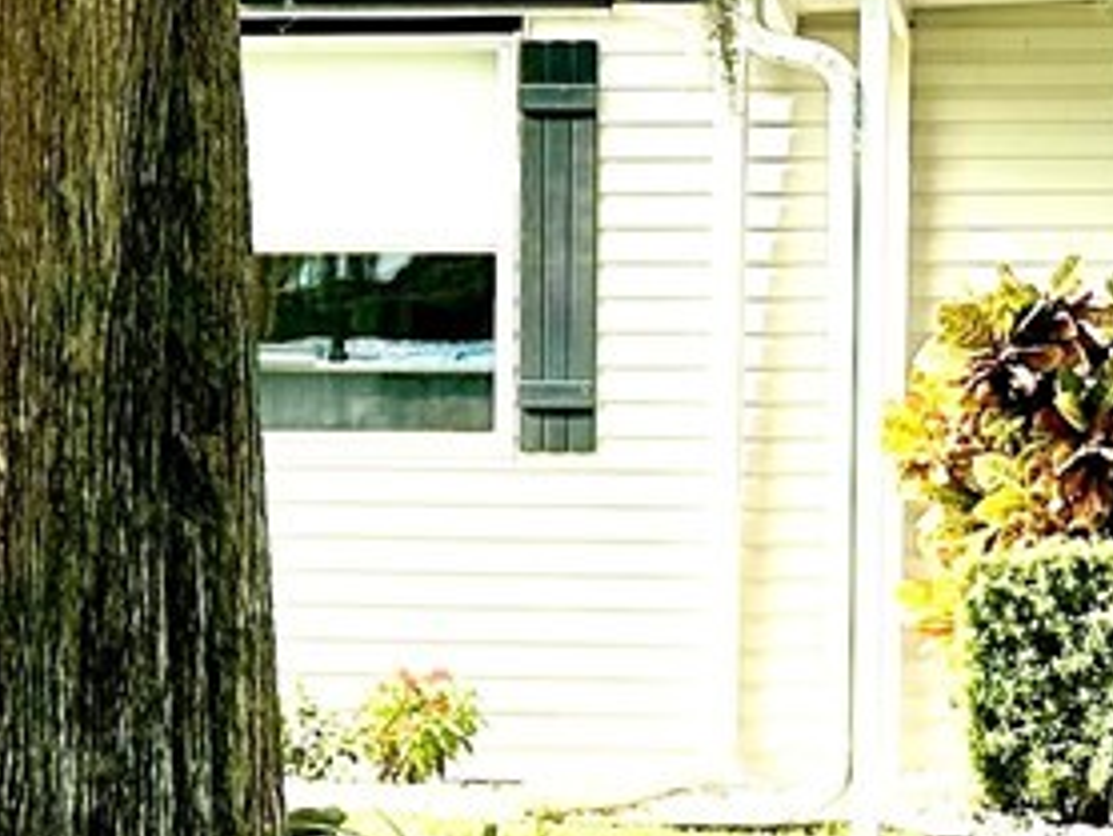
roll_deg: -1.2
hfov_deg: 14.2
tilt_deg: -0.1
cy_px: 388
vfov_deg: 10.8
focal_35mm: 138
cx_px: 264
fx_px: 4441
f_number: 1.78
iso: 80
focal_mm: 6.86
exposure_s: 1/1587
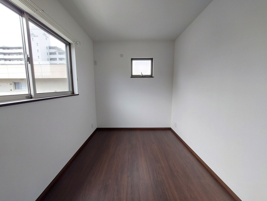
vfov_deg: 89.9
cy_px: 100
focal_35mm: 13
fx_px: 100
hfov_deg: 106.2
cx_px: 134
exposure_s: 1/60
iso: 80
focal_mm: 1.74
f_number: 2.2
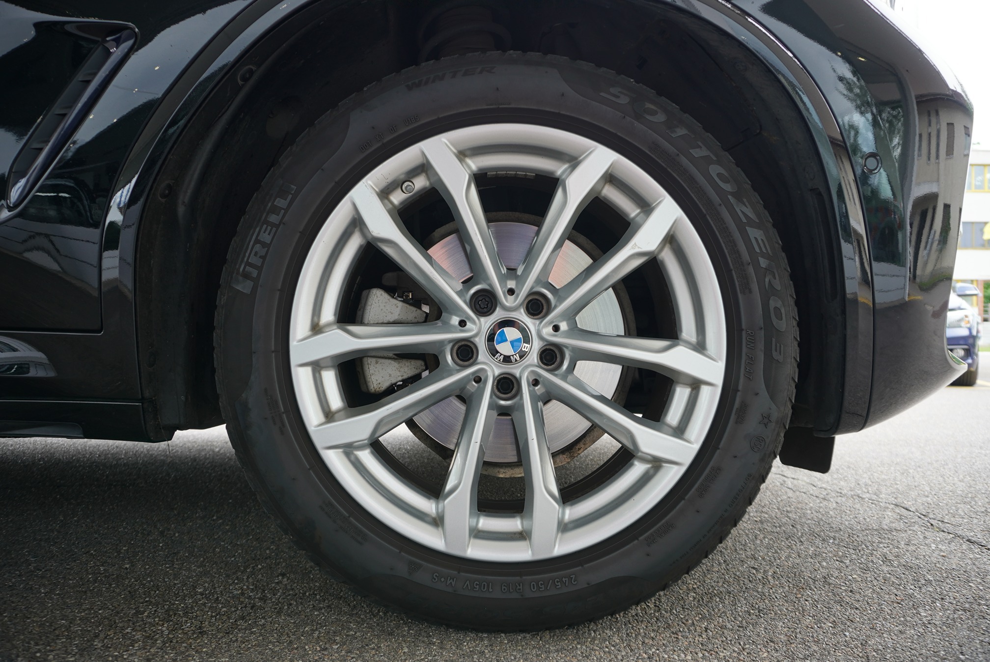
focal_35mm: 24
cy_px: 331
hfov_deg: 73.7
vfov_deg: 53.2
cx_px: 495
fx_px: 660
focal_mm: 16
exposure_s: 1/60
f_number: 4
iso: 160
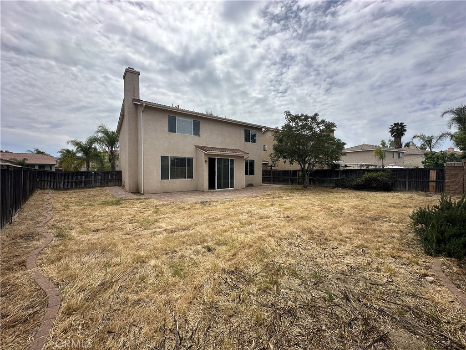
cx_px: 233
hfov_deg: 102.1
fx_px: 188
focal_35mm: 14
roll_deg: -0.8
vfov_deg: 85.7
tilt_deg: -0.4
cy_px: 175
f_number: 2.2
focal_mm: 2.22
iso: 50
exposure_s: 1/3040
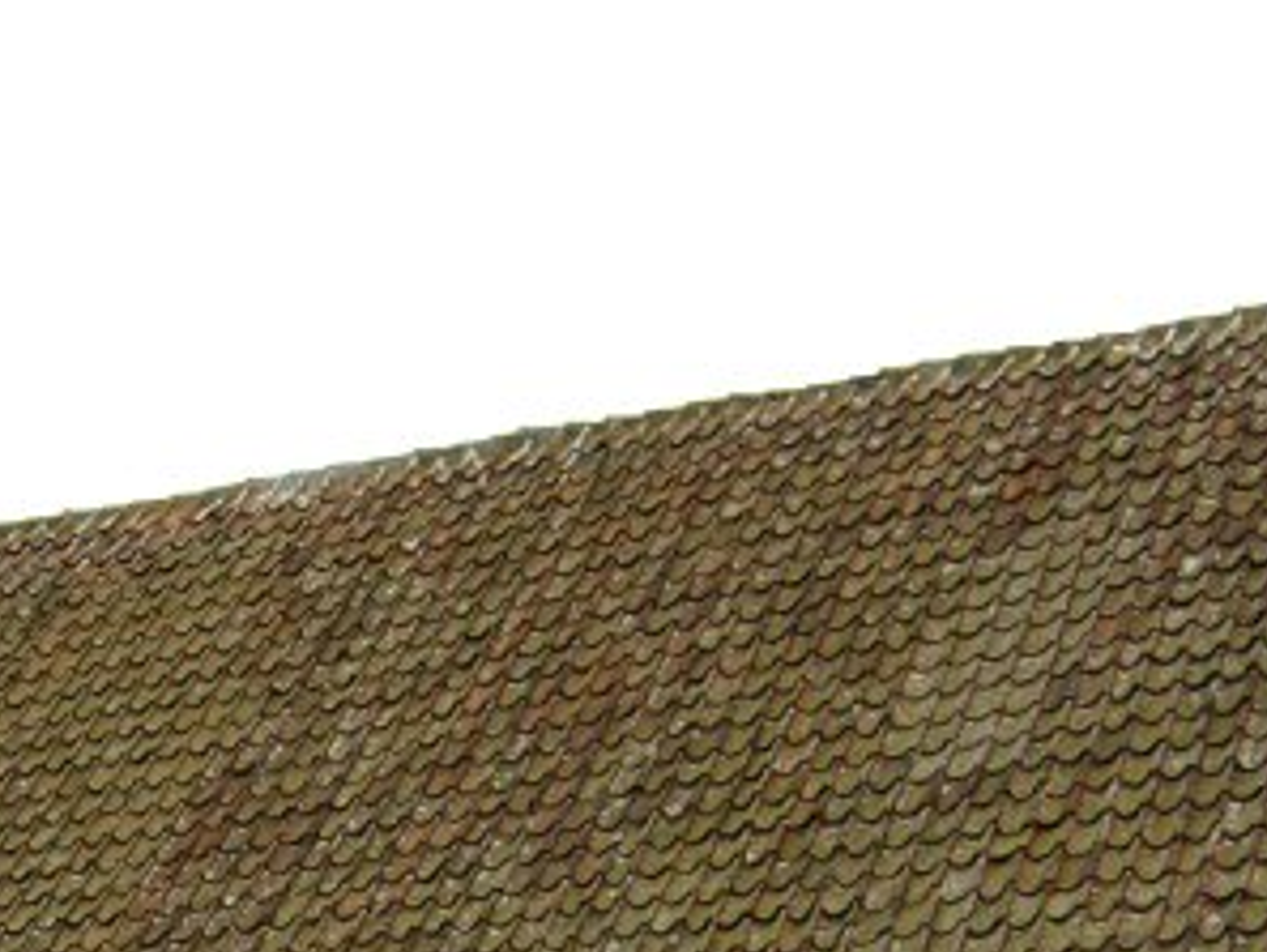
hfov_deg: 17.8
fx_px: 3991
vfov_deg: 12.9
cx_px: 166
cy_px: 1394
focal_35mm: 109
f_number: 3.4
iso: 50
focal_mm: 7.5
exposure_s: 1/157
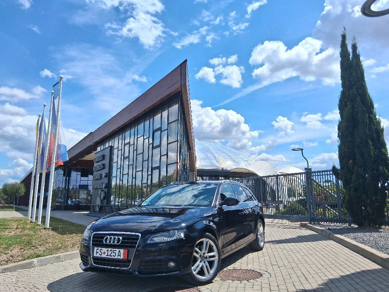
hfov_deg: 67.3
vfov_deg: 53.1
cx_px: 194
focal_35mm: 26
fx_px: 292
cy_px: 146
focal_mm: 3.98
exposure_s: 1/1000
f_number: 1.8
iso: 25
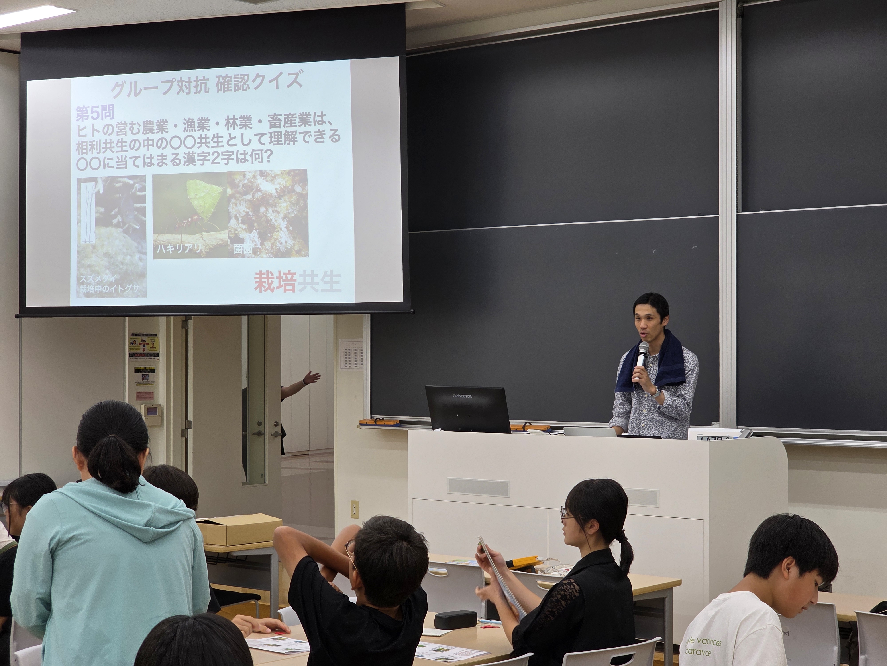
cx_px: 444
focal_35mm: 69
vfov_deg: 21.3
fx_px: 1768
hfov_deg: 28.2
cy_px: 333
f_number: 2.4
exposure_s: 1/100
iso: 100
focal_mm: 7.9
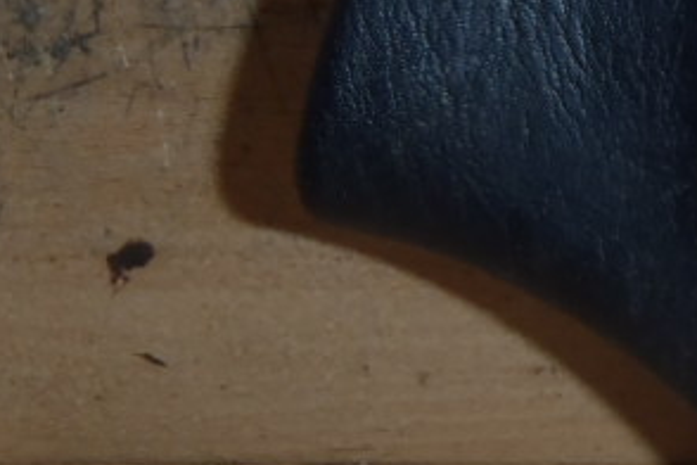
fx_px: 3330
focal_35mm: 172
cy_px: 280
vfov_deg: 8.0
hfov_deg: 11.1
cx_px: 1264
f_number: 4.6
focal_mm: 6.83
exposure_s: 1/40
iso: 100
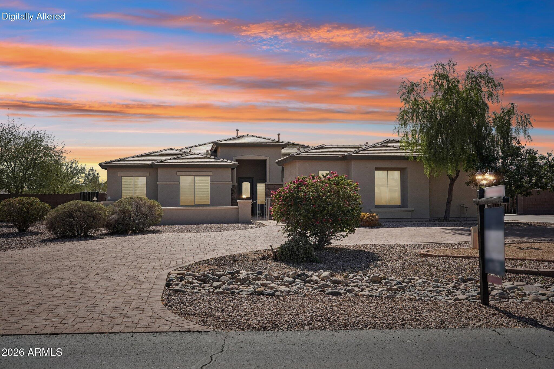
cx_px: 277
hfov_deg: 57.2
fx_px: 508
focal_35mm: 33
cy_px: 184
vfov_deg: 40.0
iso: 400
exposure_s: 1/1250
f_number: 8
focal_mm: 33
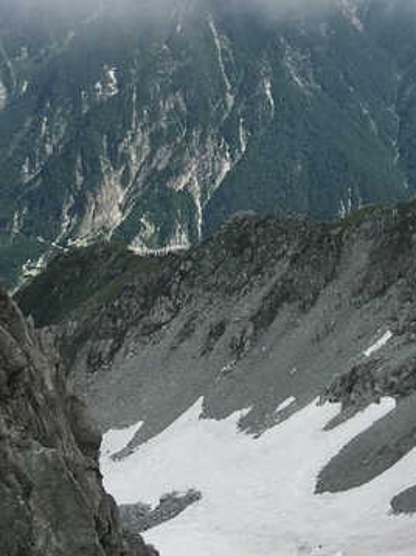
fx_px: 1332
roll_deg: -2.2
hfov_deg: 17.5
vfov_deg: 22.5
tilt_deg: -4.3
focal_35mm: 83
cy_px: -26
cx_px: 385
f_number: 2.2
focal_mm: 4.15
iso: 25
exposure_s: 1/1972
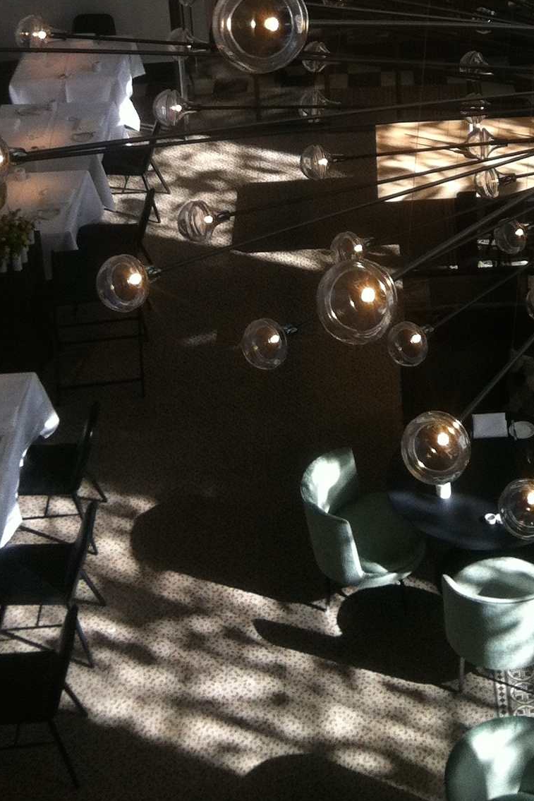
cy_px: -106
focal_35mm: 83
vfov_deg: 22.9
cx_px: 477
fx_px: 1846
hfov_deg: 16.3
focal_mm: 3.85
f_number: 2.8
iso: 100
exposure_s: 1/120
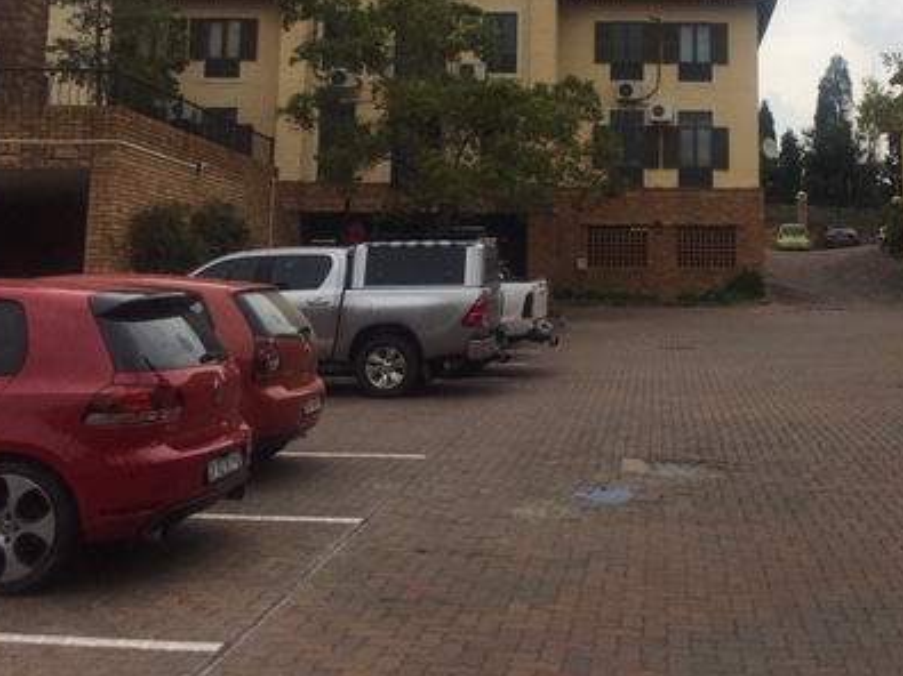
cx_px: 663
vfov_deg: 30.1
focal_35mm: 47
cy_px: 132
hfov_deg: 39.5
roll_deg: +1.2
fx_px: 1226
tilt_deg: +7.6
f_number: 2.2
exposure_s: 1/2564
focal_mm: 4.15
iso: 25
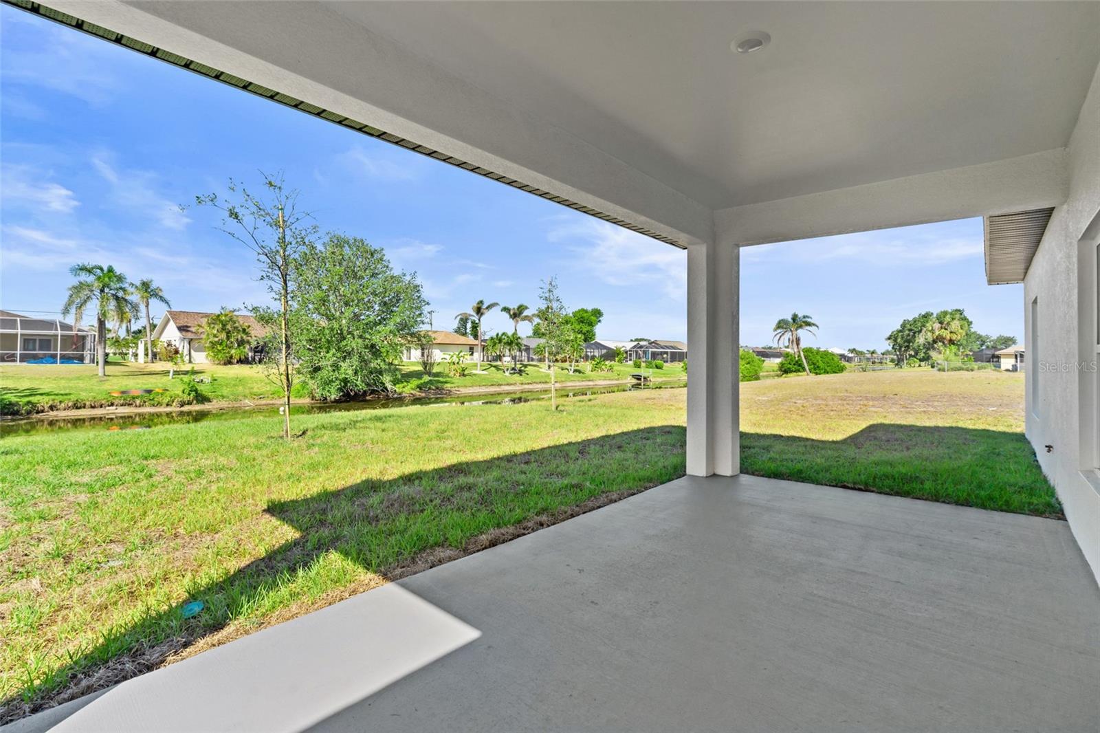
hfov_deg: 96.7
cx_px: 550
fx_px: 489
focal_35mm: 16
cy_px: 366
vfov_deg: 73.7
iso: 320
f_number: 9
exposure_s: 1/640
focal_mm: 16
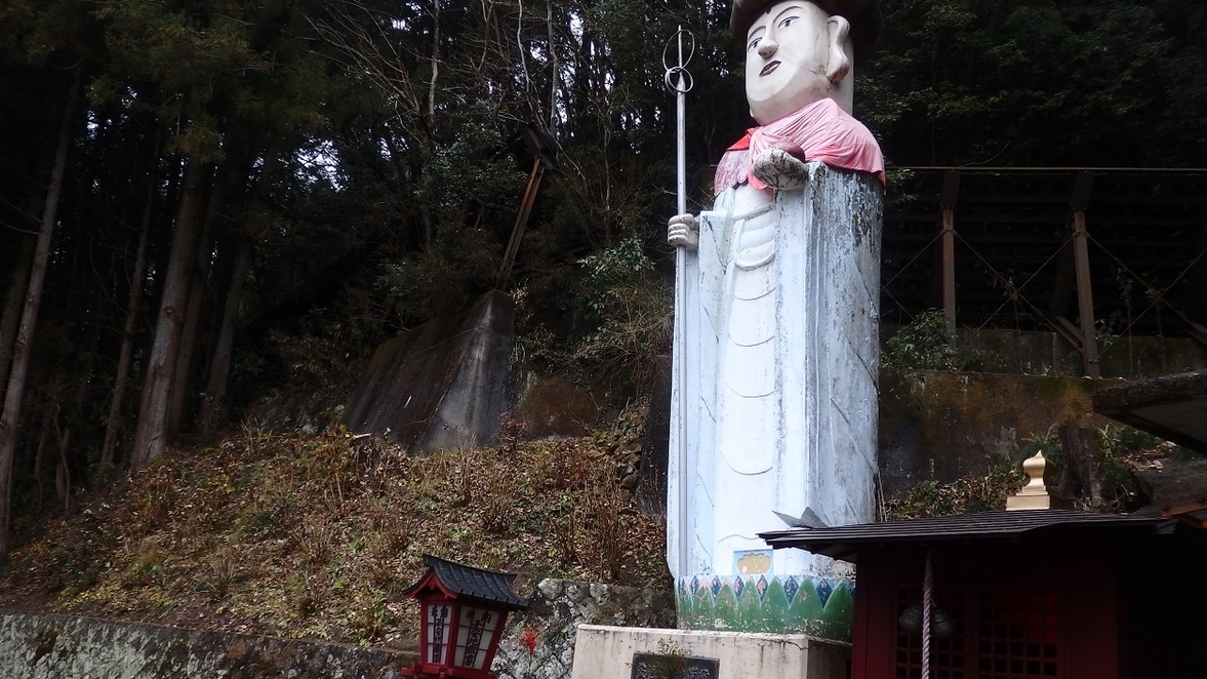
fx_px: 960
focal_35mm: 30
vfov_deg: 38.9
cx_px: 596
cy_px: 390
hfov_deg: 64.3
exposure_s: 1/60
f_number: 3.2
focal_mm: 5
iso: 125
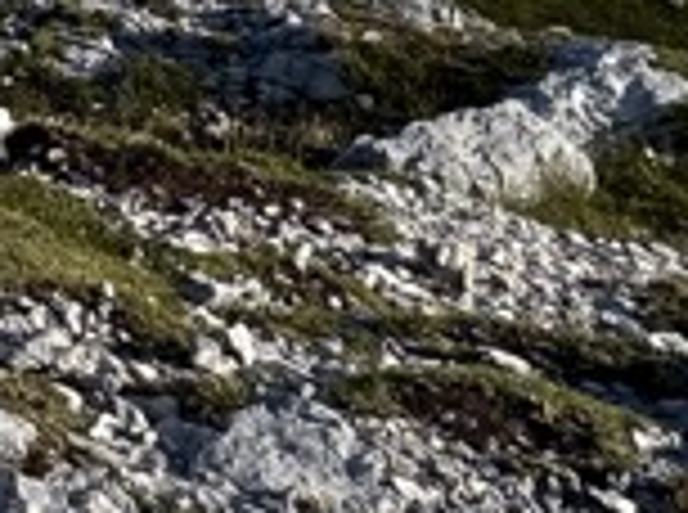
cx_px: -890
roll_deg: +0.6
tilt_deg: +4.0
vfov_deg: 12.3
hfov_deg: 14.7
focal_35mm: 94
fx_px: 1864
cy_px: -729
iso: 50
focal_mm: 2.22
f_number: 2.2
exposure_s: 1/2208
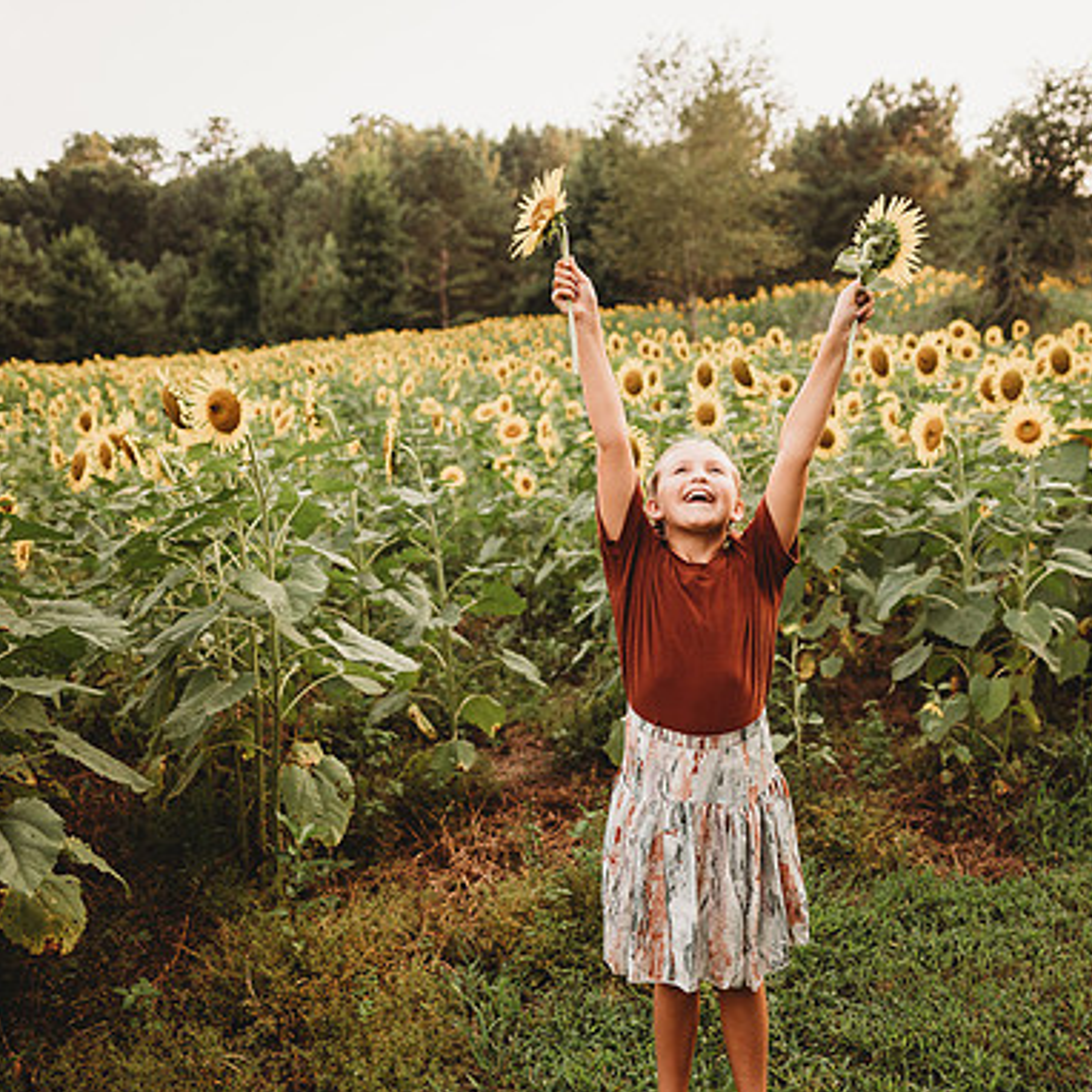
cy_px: 545
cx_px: 666
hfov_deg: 52.1
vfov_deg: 52.5
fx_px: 1106
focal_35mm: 31
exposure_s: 1/400
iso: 125
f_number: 2.2
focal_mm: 24
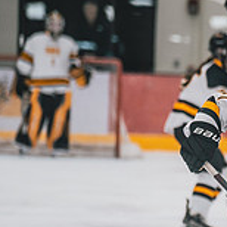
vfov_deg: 2.9
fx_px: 4422
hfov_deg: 2.9
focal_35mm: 596
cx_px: 372
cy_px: 206
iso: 800
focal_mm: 150
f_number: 2.8
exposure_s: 1/640
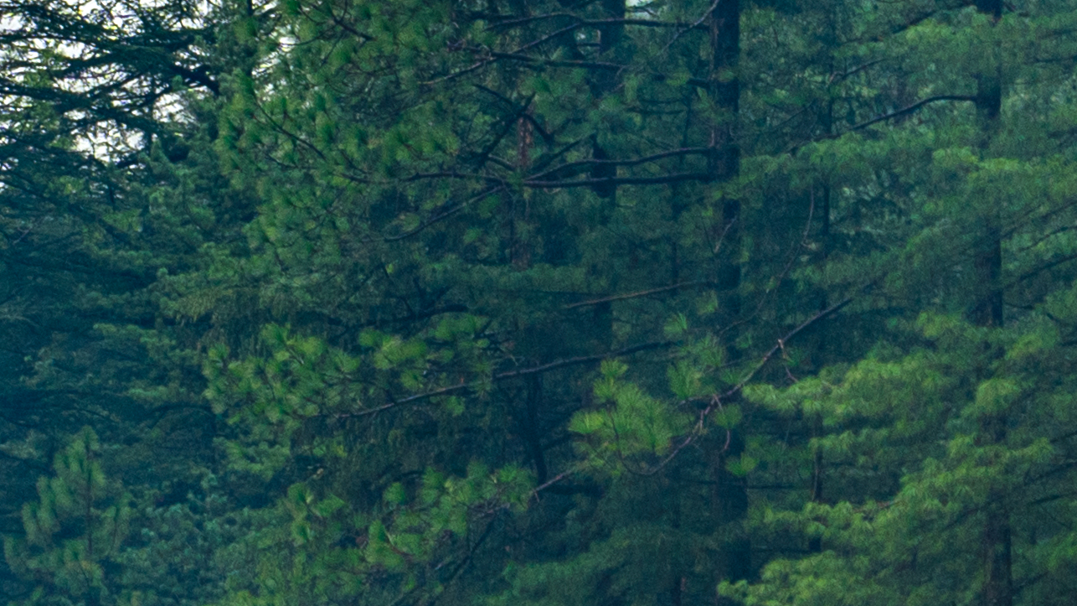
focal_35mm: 132
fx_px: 3769
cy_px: 838
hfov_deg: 15.6
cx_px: -265
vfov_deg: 9.0
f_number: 8
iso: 200
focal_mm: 27
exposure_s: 1/100
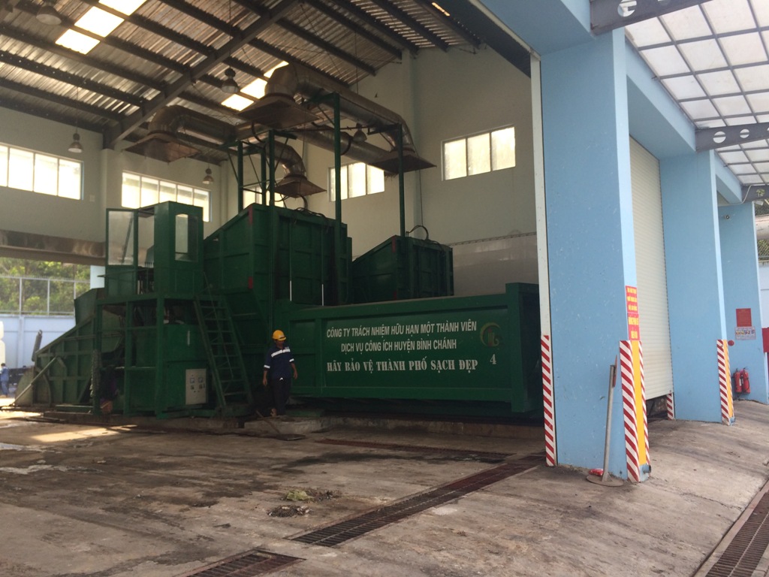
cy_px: 288
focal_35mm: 29
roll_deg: +1.5
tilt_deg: +5.0
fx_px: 644
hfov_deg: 61.7
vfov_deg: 48.2
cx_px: 384
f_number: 2.2
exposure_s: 1/225
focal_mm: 4.15
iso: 32
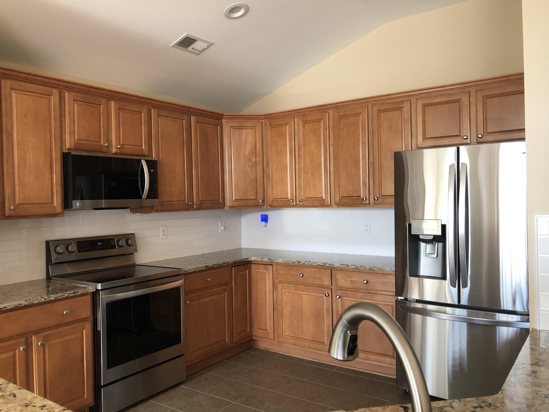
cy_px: 206
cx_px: 274
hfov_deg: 63.4
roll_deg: +1.3
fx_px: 444
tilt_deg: -0.7
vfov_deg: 49.7
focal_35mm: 28
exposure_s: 1/17
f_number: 1.8
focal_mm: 3.99
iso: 40
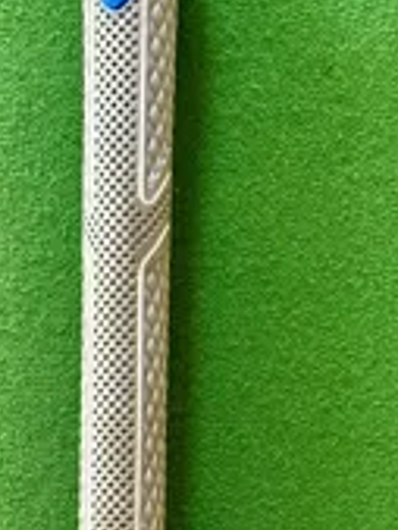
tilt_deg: -88.3
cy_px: 527
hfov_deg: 10.9
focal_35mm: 136
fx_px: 2082
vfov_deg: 14.3
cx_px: 113
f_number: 1.78
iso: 500
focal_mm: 6.76
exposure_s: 1/40
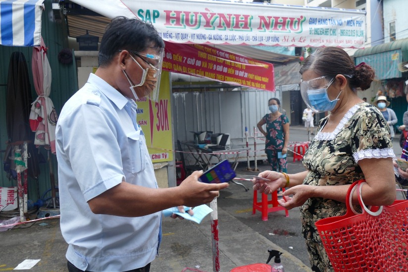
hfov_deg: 60.3
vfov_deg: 42.3
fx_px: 351
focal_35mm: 31
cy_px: 136
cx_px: 204
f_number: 3
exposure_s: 1/100
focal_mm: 11.35
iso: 125
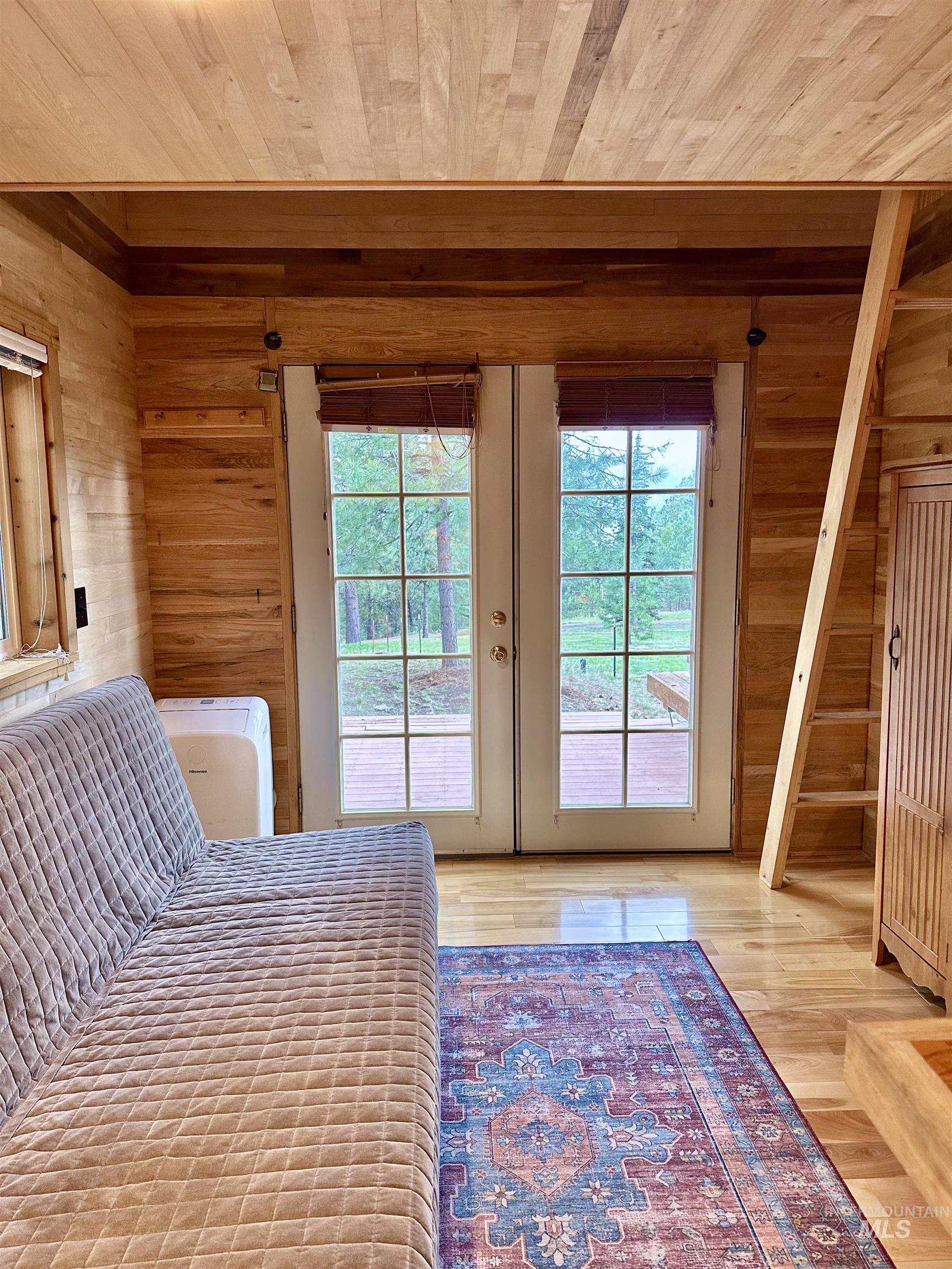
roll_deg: +1.0
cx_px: 476
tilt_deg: -6.5
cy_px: 634
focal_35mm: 24
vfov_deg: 71.6
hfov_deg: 56.8
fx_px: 880
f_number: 1.78
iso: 160
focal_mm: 6.86
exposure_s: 1/60
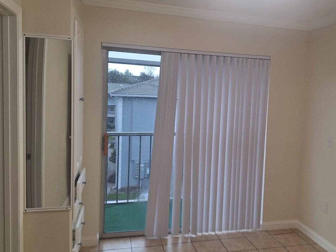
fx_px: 330
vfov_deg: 41.8
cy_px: 119
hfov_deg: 52.9
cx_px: 223
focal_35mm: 34
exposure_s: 1/50
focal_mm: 5.54
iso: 64
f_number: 1.8
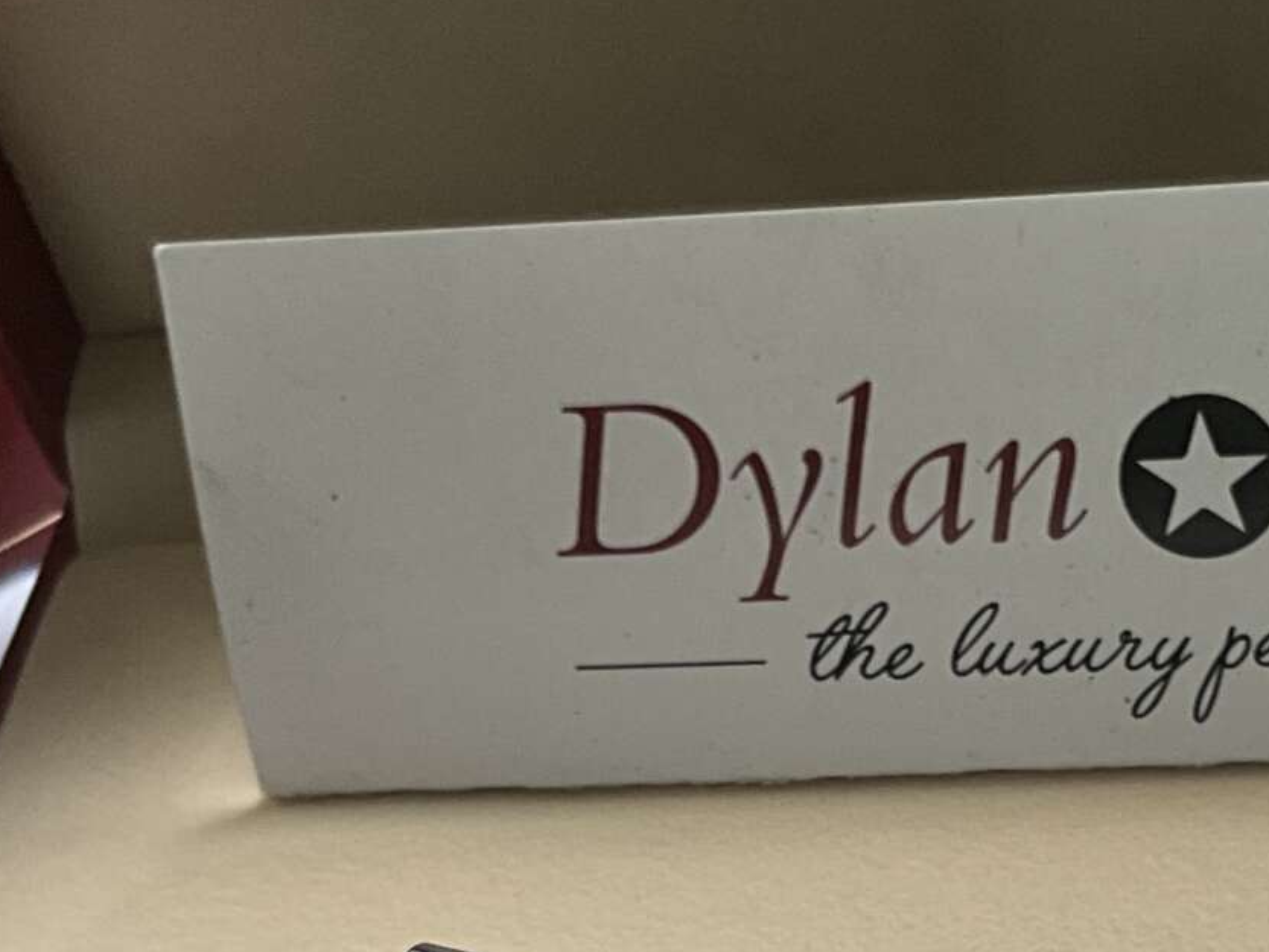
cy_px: 1268
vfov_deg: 15.7
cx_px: 1061
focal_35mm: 89
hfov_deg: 21.7
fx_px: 3264
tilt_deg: -49.8
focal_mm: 3
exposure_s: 1/122
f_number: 1.8
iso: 32
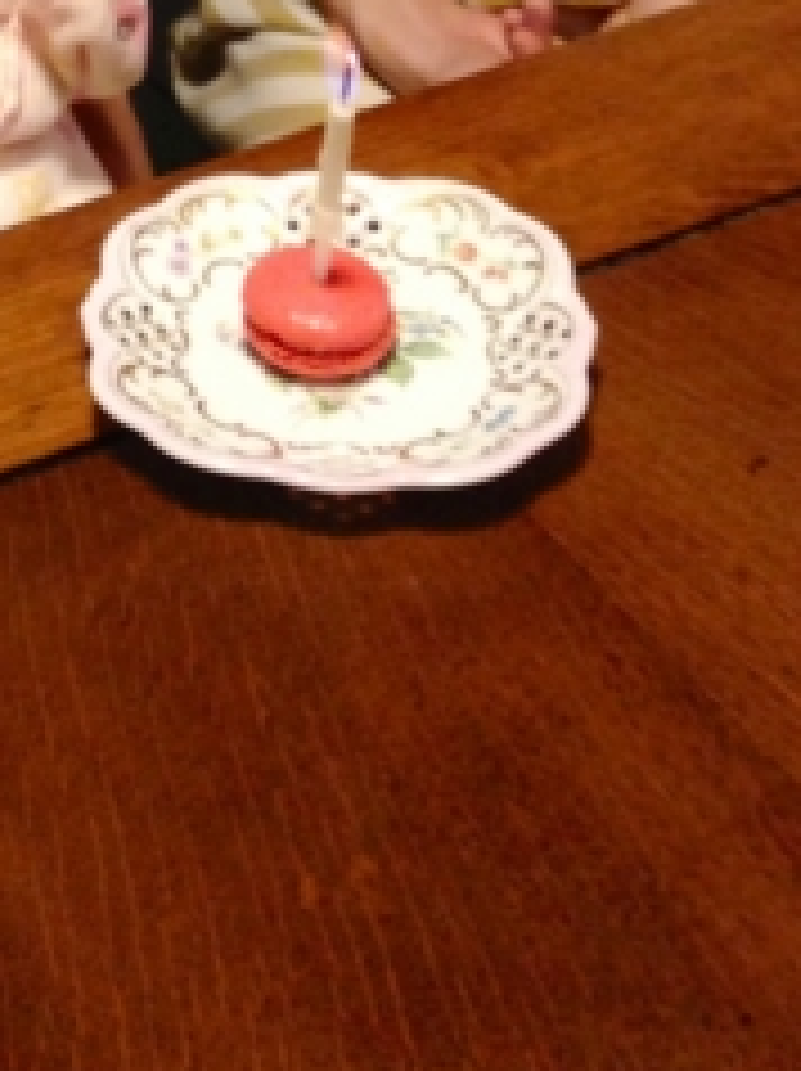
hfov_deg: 12.9
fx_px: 3431
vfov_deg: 16.1
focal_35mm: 111
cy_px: -580
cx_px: -243
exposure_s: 1/20
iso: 160
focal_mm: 4.13
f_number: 2.4
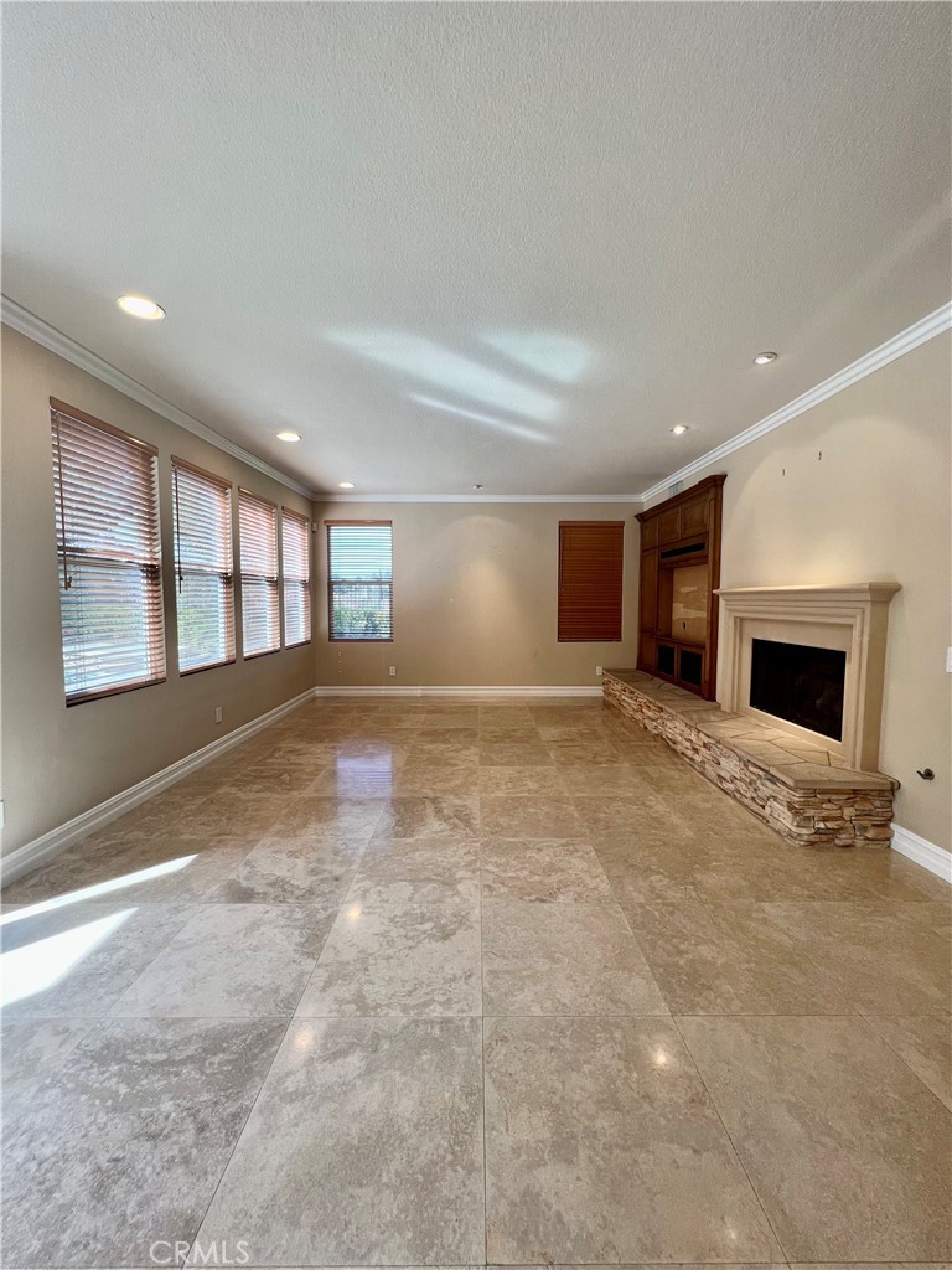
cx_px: 476
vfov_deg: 106.2
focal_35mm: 13
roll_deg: +0.5
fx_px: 477
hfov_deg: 89.9
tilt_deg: -4.0
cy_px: 635
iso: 64
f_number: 1.8
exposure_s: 1/122
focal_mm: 1.57
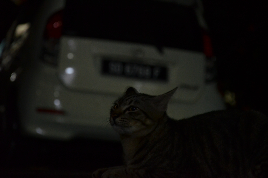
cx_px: 134
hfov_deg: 13.1
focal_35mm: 158
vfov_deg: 8.7
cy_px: 89
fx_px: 1170
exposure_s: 1/5
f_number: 5.6
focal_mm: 105
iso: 800
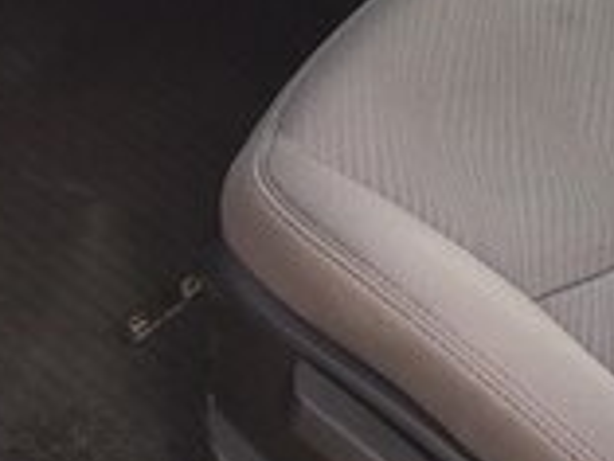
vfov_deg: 11.8
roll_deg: -6.6
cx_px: 418
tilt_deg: -32.2
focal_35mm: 122
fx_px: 2166
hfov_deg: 16.1
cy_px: -139
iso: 40
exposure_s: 1/100
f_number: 2.2
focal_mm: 4.15
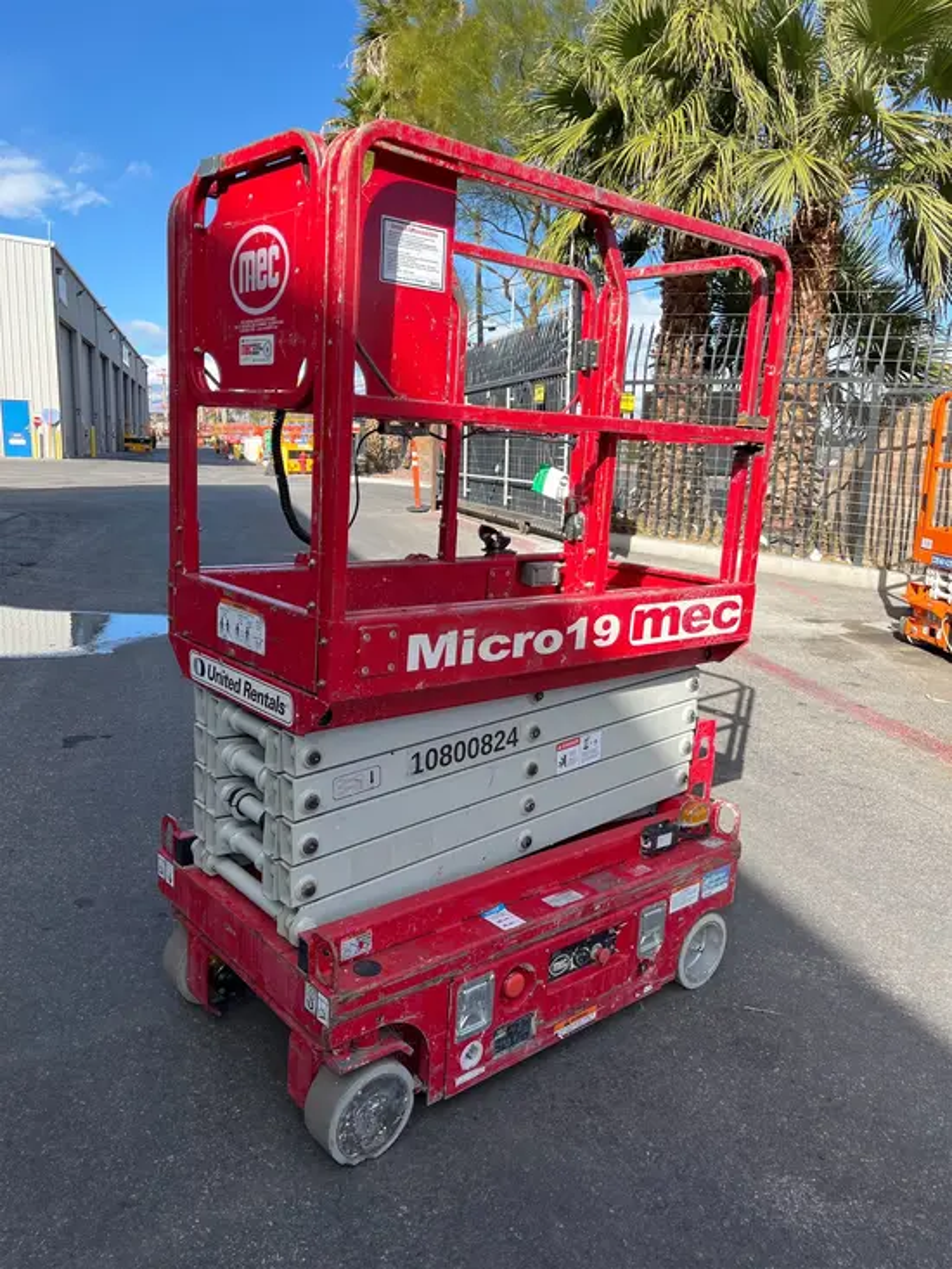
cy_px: 634
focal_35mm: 26
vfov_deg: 67.3
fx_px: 953
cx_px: 476
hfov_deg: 53.1
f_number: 1.6
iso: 50
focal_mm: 5.1
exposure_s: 1/1580
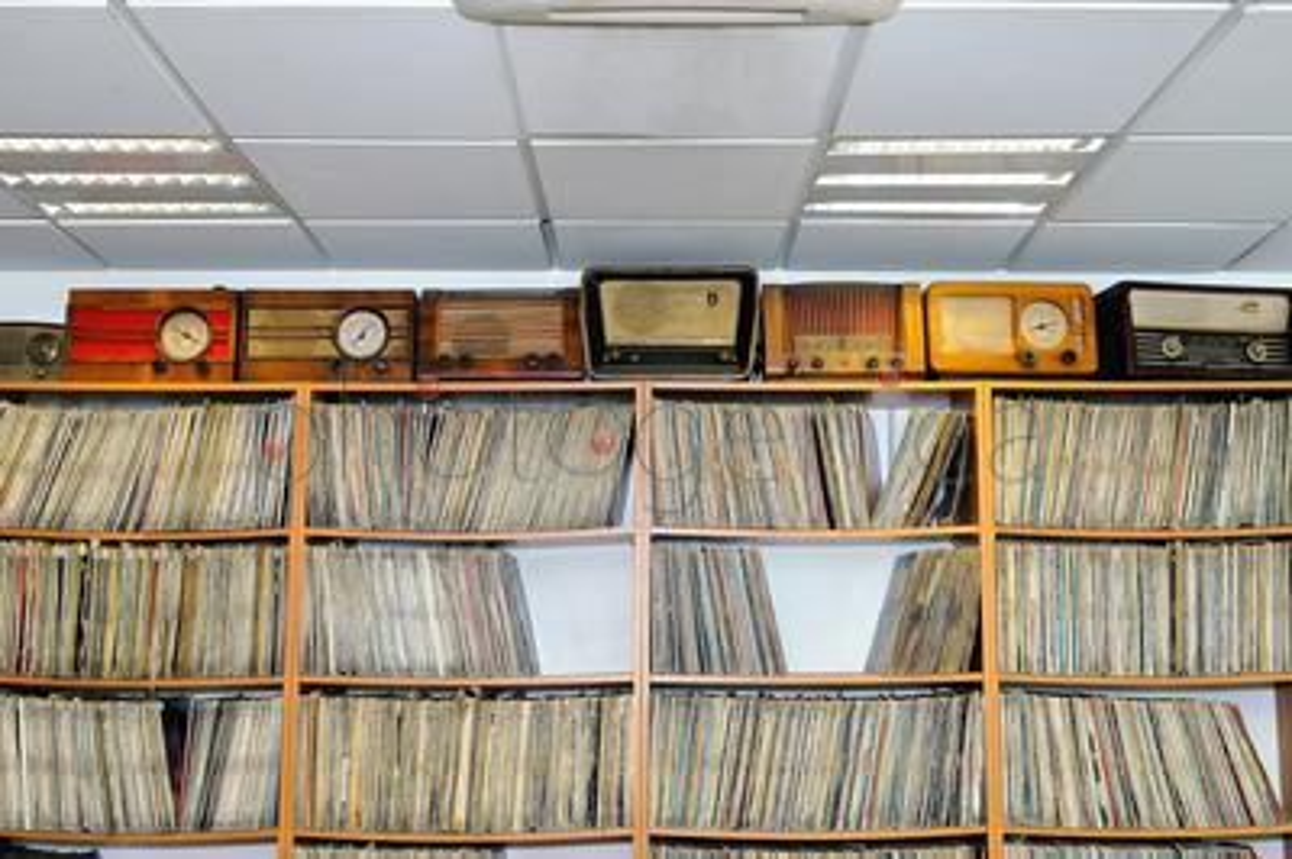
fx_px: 1452
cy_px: 430
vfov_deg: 33.0
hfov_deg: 48.0
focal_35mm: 40
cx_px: 646
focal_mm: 27
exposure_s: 1/60
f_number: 3.5
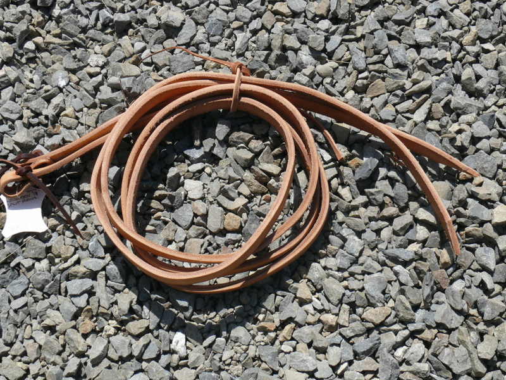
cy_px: 190
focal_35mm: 58
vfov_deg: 25.2
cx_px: 253
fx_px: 848
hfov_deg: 33.2
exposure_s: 1/500
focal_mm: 11.6
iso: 100
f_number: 5.6
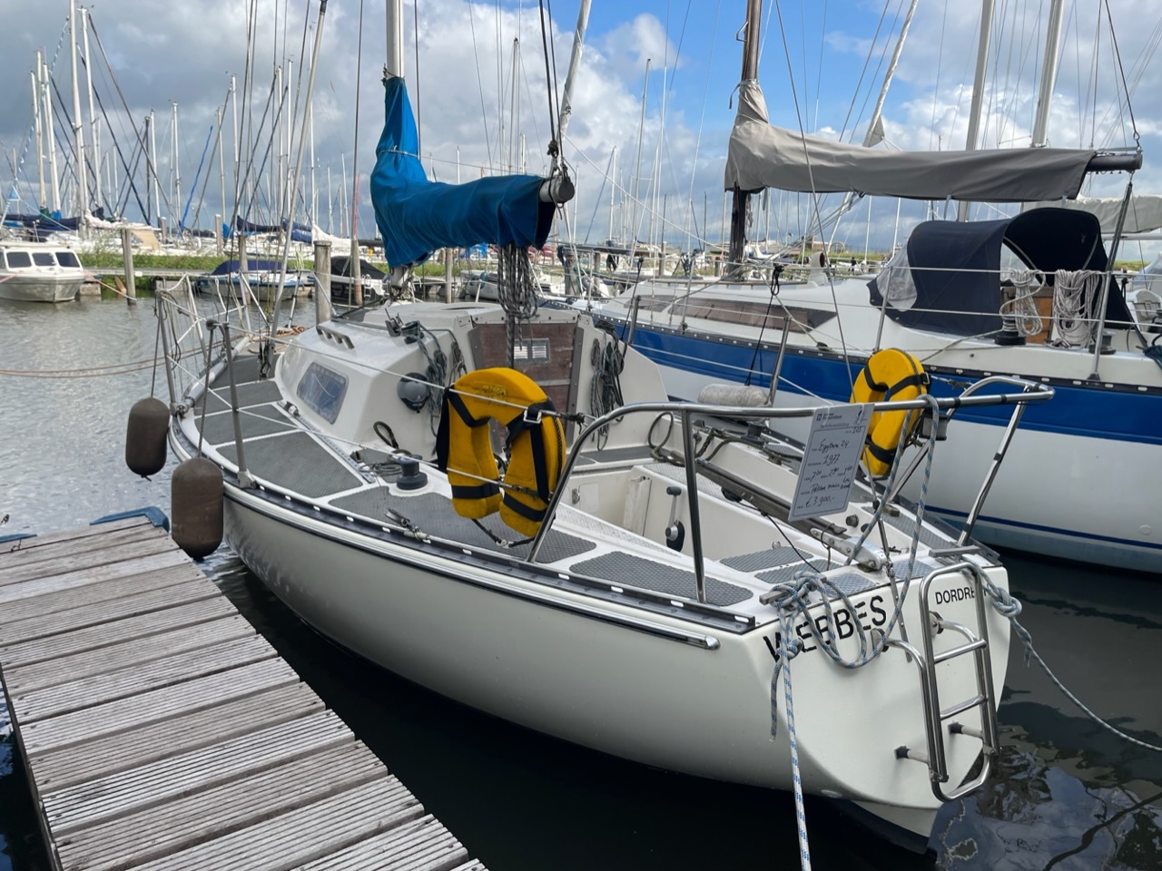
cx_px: 581
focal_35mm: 26
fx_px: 873
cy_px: 436
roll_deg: -2.2
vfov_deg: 53.1
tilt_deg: -11.1
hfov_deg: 67.3
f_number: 1.6
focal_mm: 4.2
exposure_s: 1/2020
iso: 32
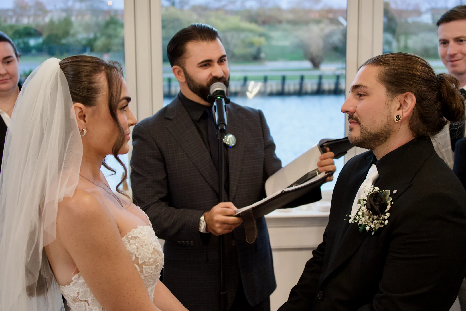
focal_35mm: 54
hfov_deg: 36.9
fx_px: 699
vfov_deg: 25.1
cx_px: 233
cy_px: 156
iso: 5000
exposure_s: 1/100
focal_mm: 54
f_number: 4.5
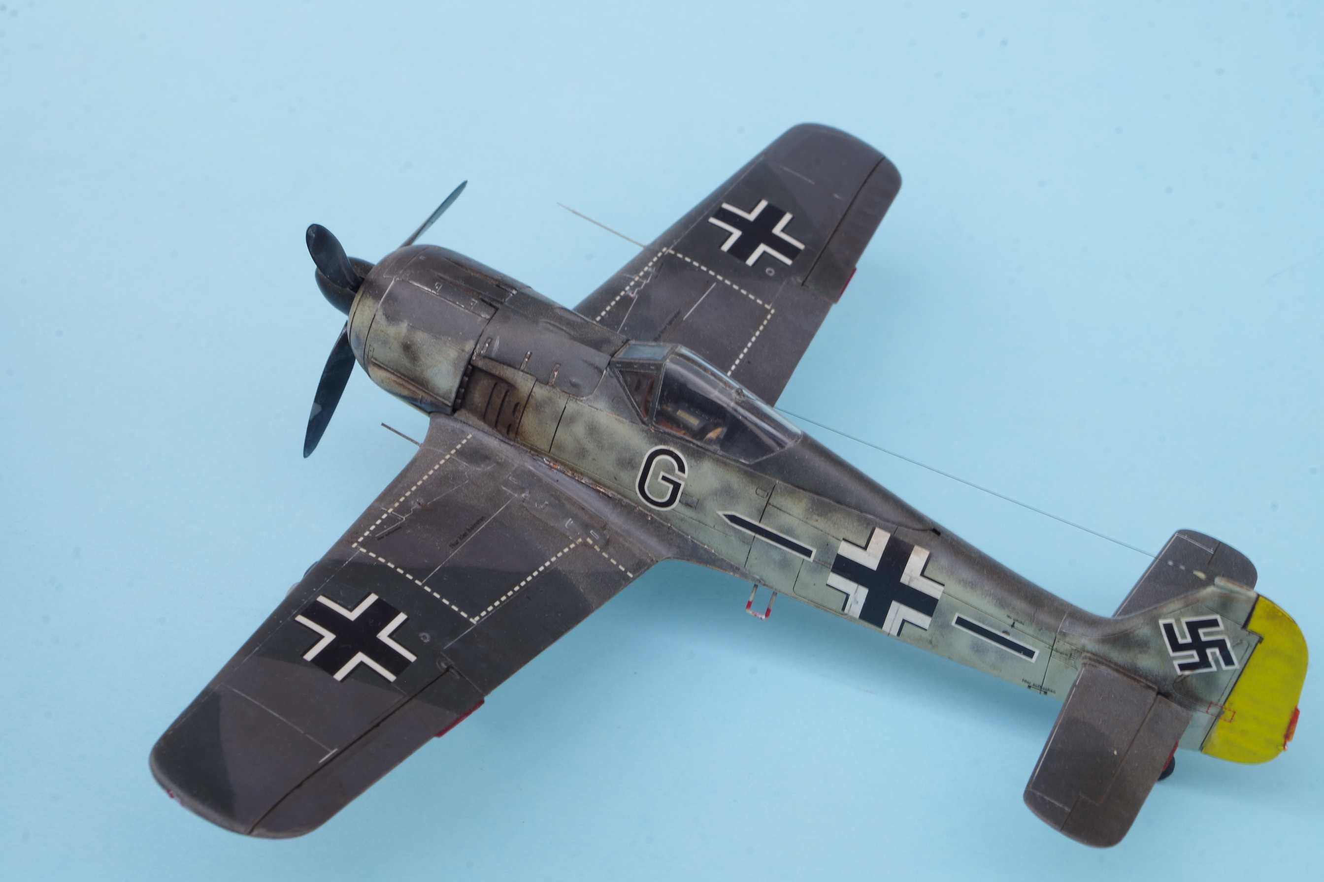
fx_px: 2206
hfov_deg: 33.4
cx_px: 662
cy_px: 441
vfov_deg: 22.6
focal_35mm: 60
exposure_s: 1/25
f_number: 16
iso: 100
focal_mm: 40
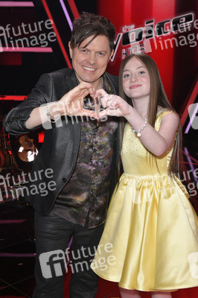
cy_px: 149
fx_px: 347
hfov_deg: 31.8
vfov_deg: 46.4
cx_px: 99
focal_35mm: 42
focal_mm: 42
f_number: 7.1
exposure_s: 1/200
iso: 2500
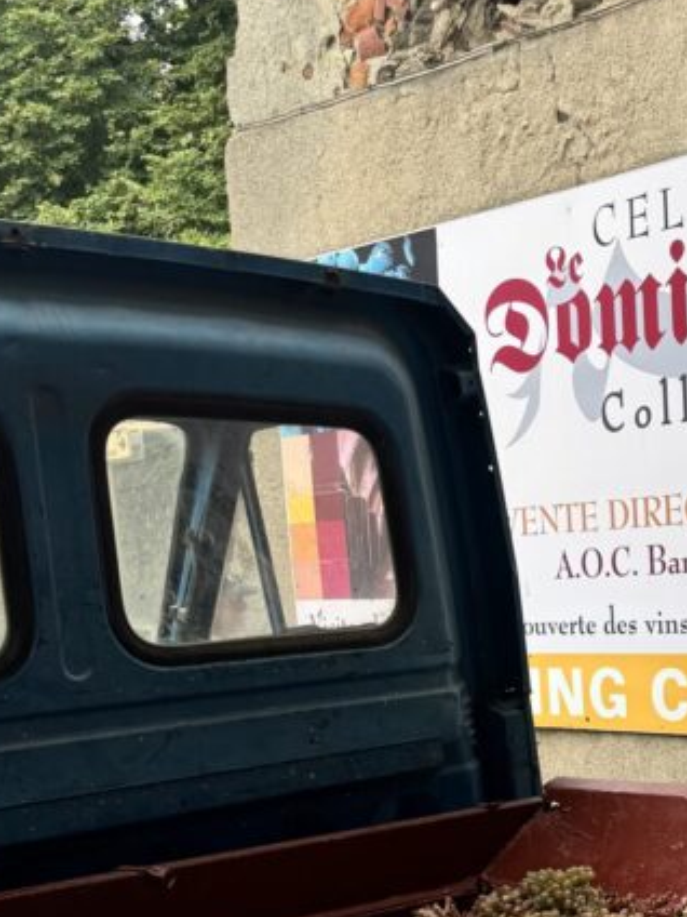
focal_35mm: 58
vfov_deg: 31.6
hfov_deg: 23.8
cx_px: 730
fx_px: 1535
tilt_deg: -8.1
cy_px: 830
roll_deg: +1.4
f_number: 1.78
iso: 80
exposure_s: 1/549
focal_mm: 6.76
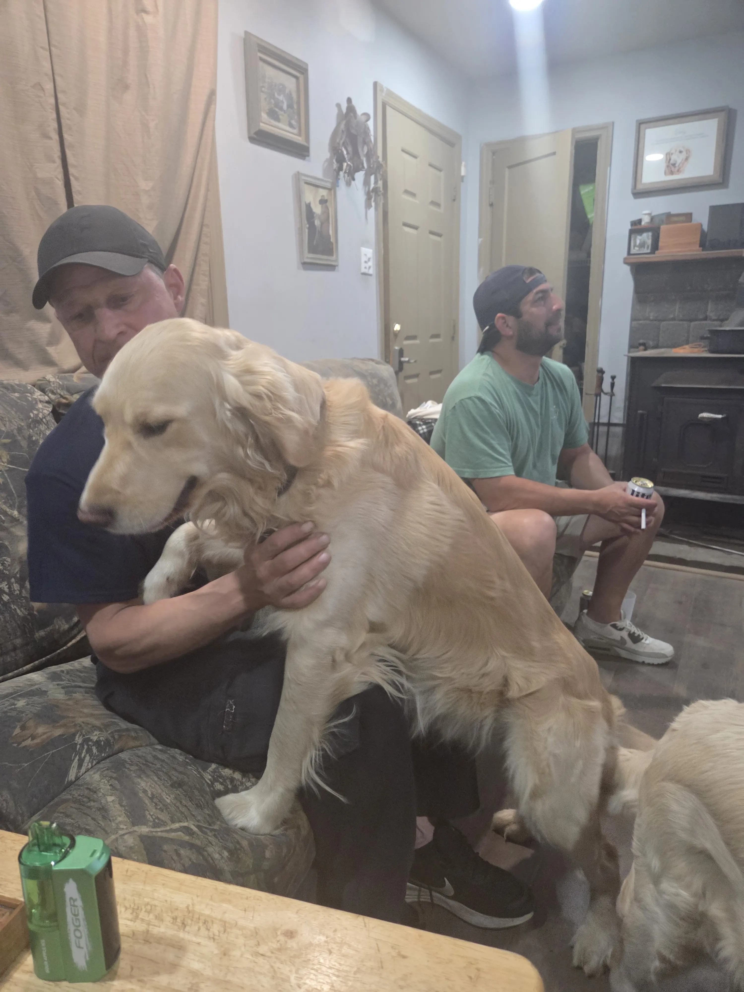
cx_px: 372
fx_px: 659
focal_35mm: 23
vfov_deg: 73.9
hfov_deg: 58.9
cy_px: 496
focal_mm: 5.4
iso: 1250
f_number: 1.8
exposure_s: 1/40
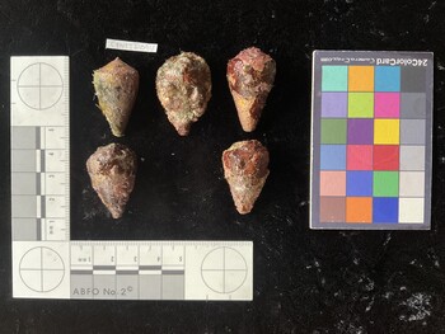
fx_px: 373
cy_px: 167
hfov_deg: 61.6
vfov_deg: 48.3
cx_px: 222
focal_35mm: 29
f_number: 1.8
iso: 160
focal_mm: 3
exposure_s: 1/60
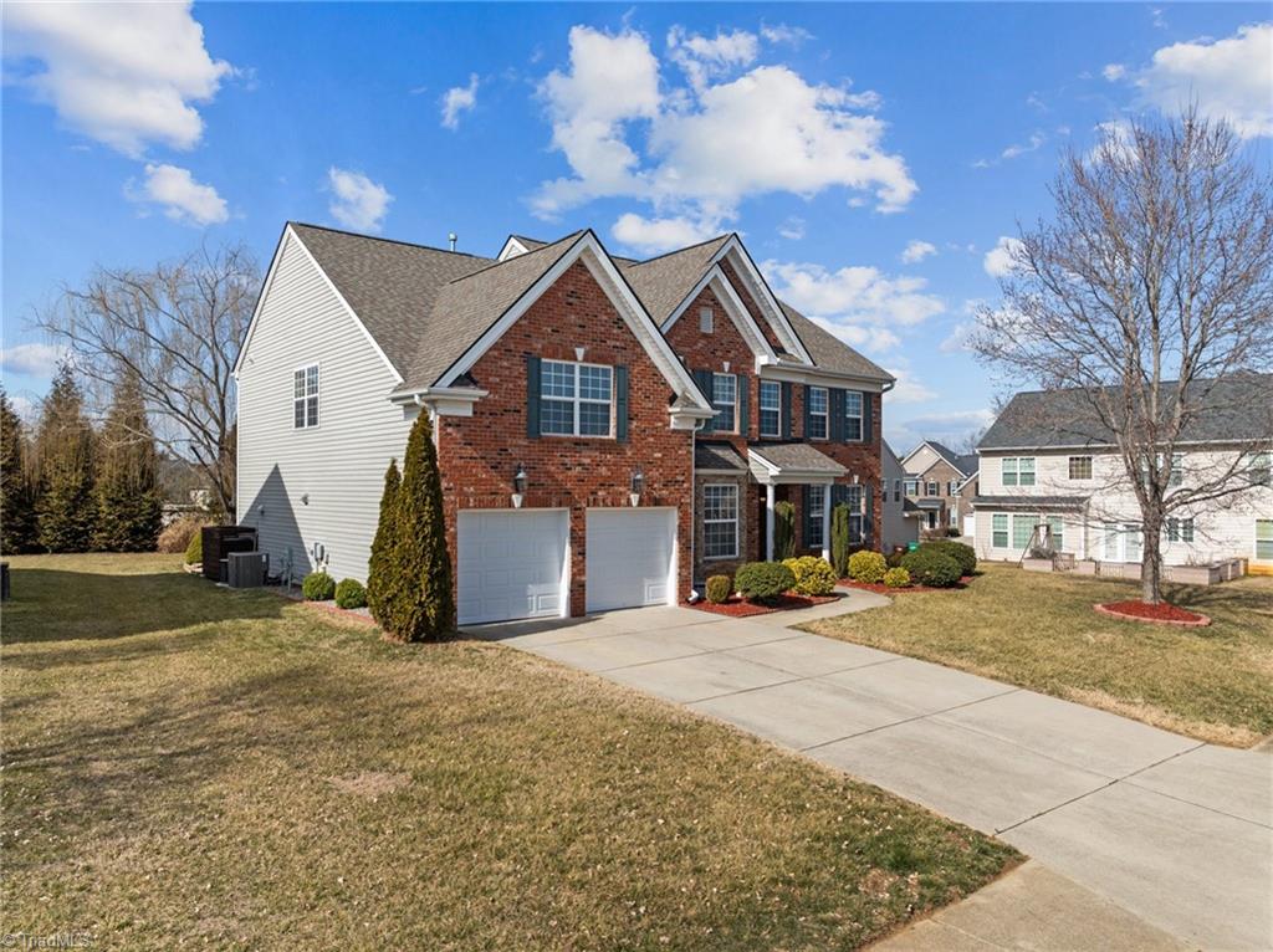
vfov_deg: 56.7
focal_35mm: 24
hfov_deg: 71.6
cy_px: 476
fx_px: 882
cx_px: 636
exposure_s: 1/1600
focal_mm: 12.29
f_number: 2.8
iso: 100
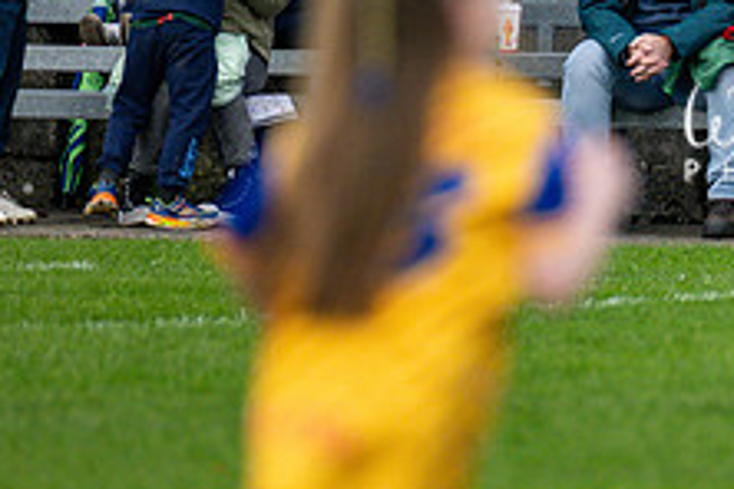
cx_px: 899
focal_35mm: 1177
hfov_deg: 1.8
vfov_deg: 1.2
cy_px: 66
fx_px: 23996
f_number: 2.8
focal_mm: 300
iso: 640
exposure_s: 1/6400
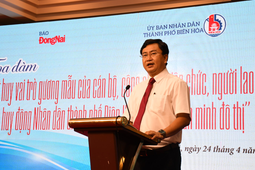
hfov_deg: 25.7
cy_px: 73
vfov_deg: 17.3
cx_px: 138
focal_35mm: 79
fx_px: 560
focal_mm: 45
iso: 500
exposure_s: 1/80
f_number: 5.6
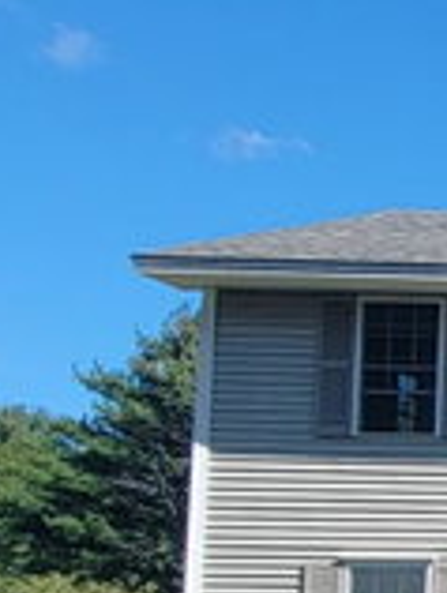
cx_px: 1420
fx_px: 1442
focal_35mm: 84
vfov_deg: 22.5
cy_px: 563
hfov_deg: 10.6
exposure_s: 1/1205
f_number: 2.2
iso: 50
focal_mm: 2.2
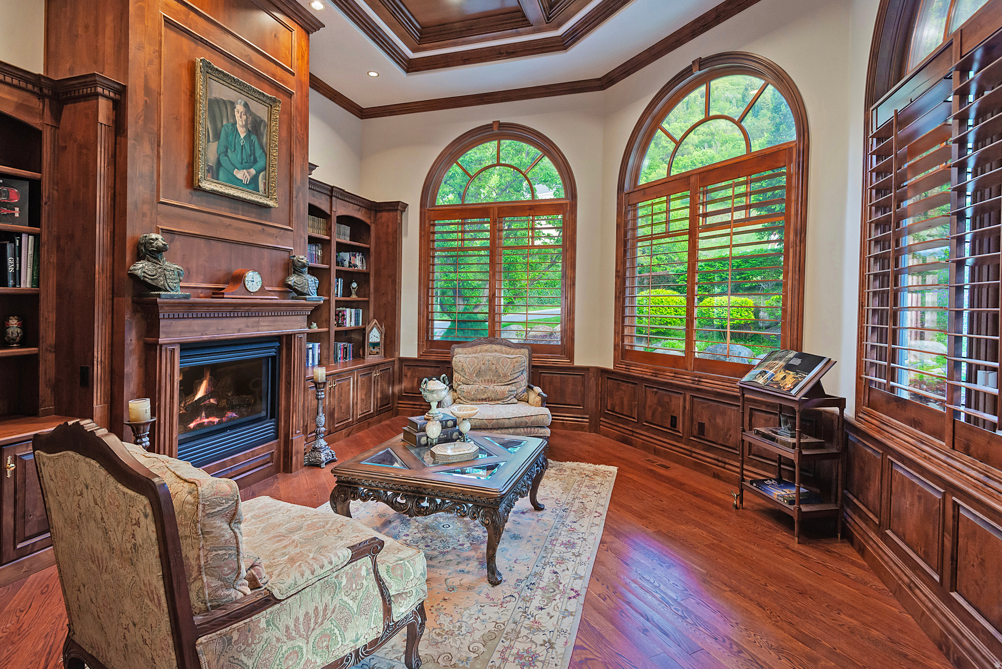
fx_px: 445
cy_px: 334
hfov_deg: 96.7
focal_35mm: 16
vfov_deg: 73.8
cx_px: 501
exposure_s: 1/15
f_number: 6.3
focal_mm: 16
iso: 1000
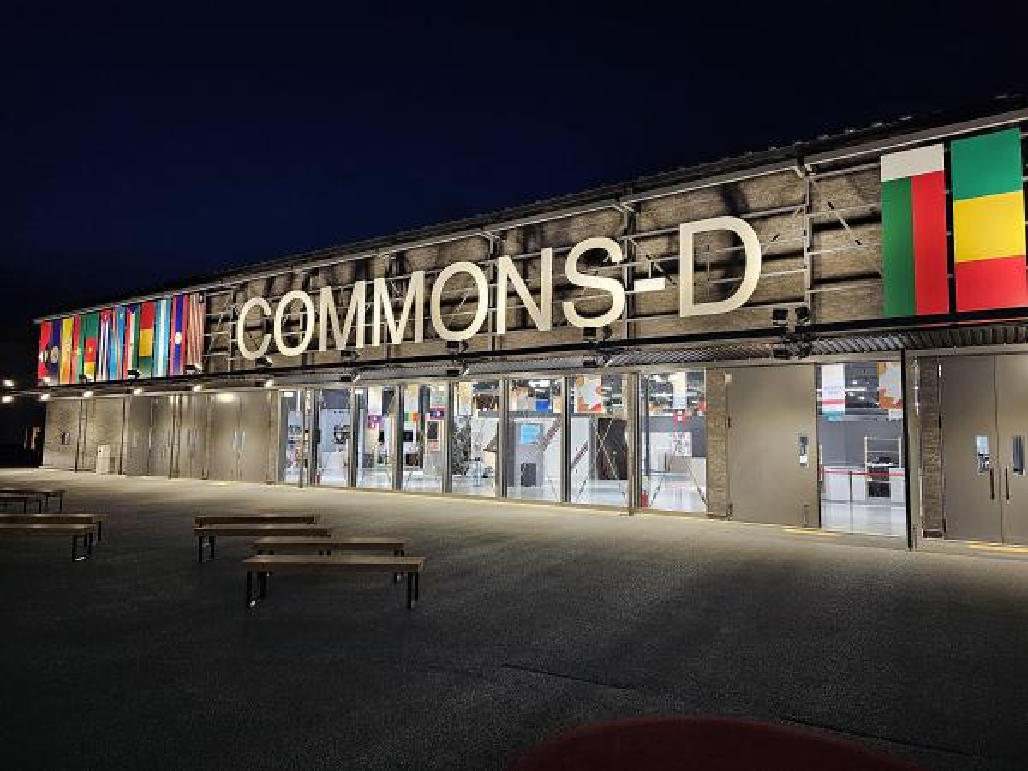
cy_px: 386
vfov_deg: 58.9
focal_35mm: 23
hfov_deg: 73.9
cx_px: 514
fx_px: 683
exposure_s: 1/120
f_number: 1.7
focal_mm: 6.3
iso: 400
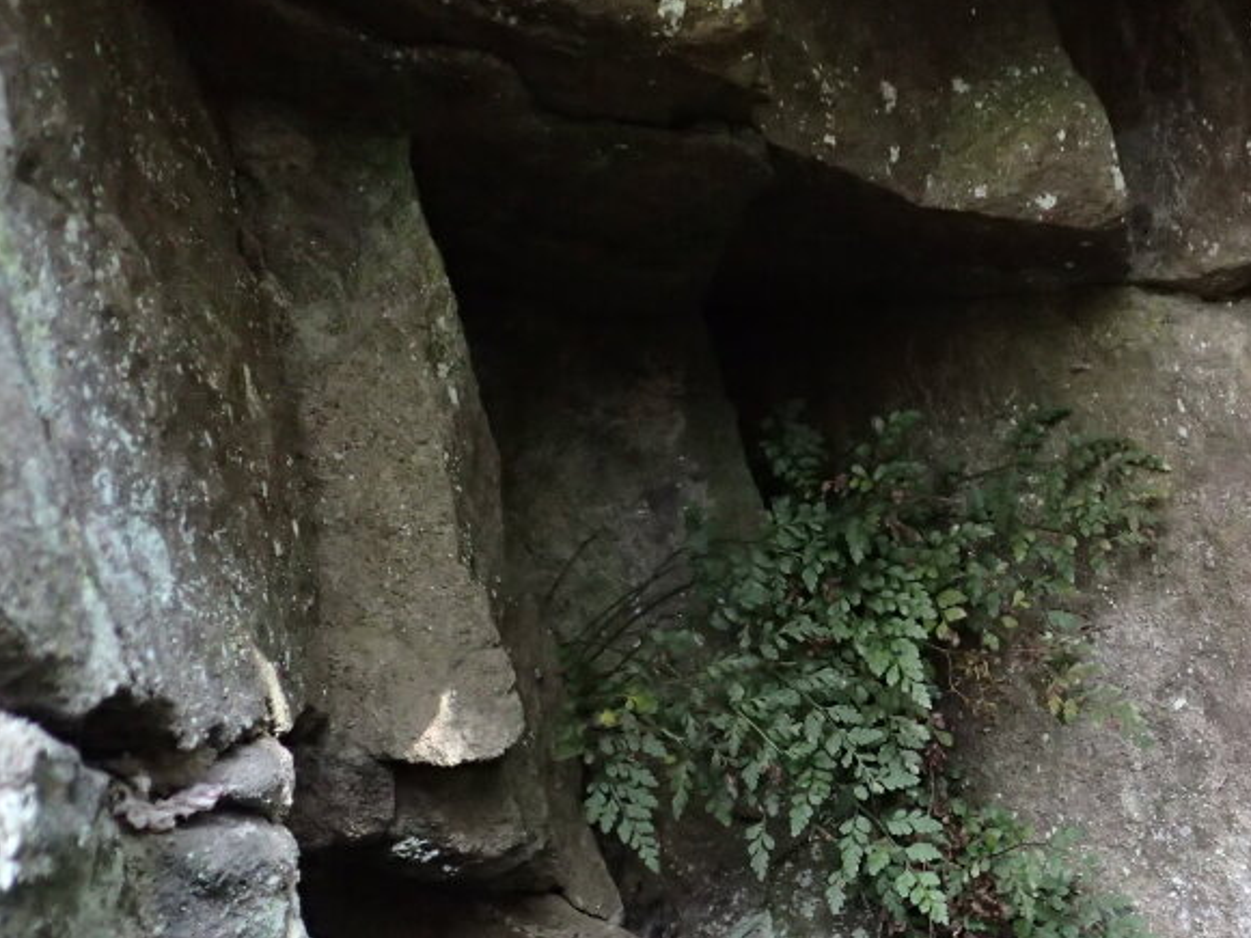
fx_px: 1915
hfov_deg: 34.9
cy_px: 714
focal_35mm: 53
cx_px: 1018
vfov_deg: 27.1
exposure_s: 1/30
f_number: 2.3
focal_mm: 5.5
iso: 800
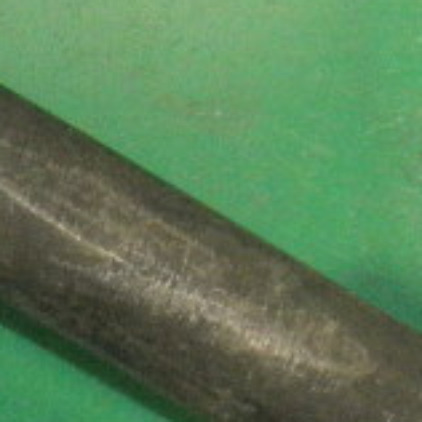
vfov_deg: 7.0
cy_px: 307
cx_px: -582
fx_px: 3462
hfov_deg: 6.6
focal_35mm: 251
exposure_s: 1/30
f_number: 3
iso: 200
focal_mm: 5
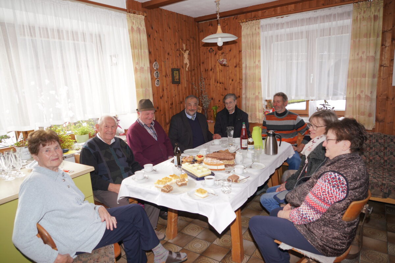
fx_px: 263
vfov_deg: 53.1
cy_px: 132
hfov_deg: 73.7
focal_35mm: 24
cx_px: 198
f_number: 4
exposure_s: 1/160
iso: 400
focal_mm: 24
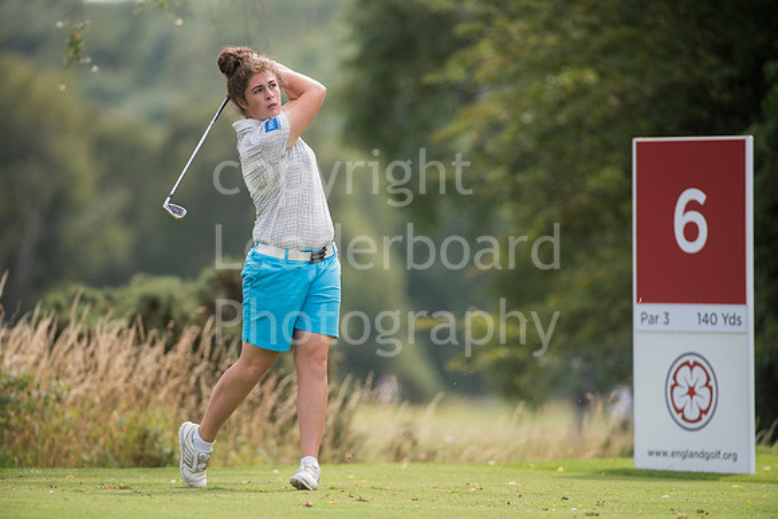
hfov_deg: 6.9
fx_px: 6485
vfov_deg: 4.6
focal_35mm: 300
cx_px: 389
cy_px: 260
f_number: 4
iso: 400
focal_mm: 300
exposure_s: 1/2500
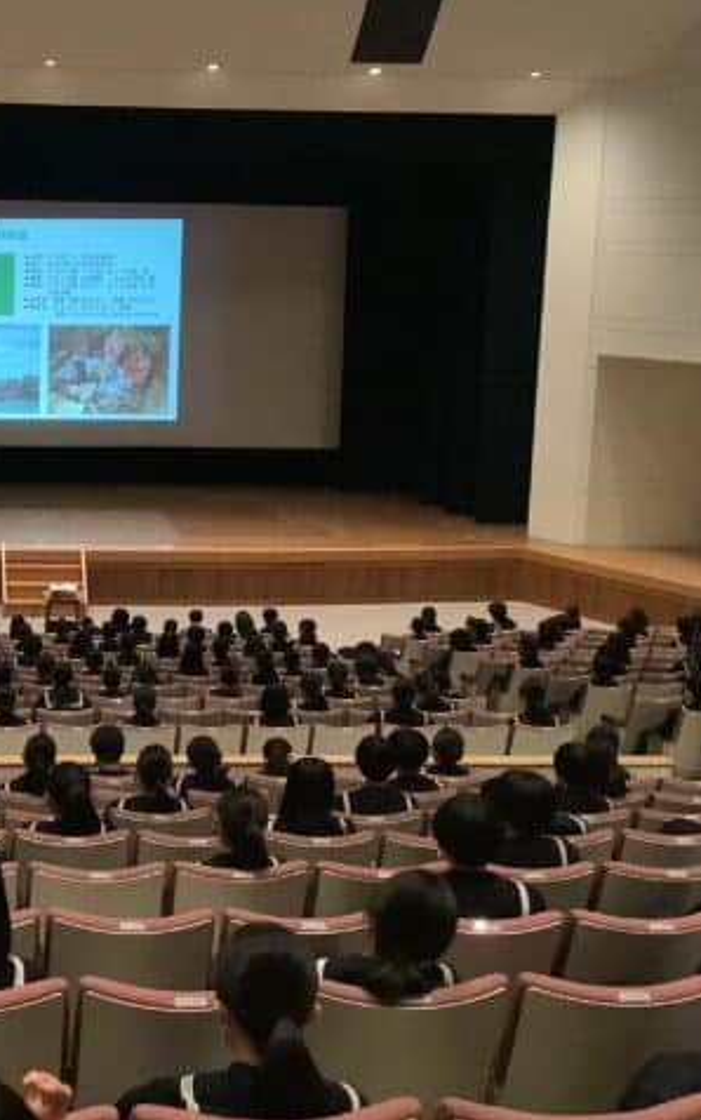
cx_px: 61
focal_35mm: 53
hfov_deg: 23.7
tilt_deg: -9.2
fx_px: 1618
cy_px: 482
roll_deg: -1.7
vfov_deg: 38.1
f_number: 2.4
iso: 640
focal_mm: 3.3
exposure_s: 1/17
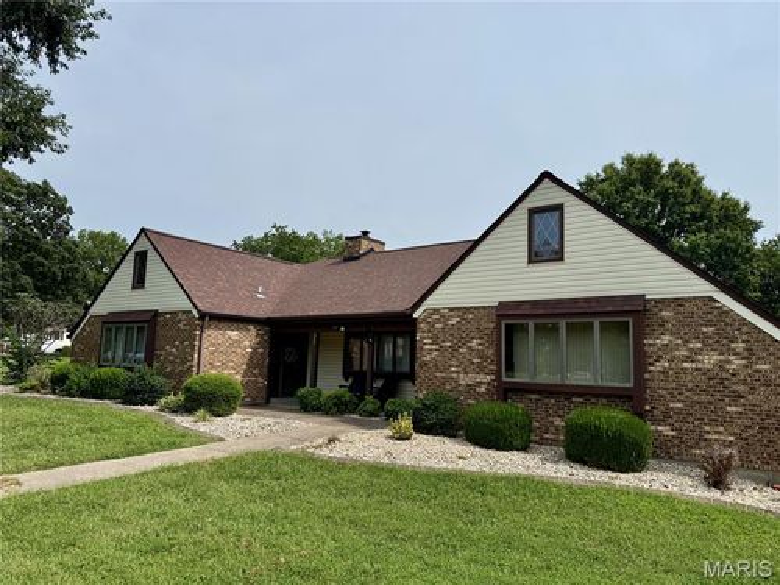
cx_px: 390
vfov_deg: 56.8
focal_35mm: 24
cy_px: 292
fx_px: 541
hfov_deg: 71.6
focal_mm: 6.76
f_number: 1.78
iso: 80
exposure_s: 1/7353
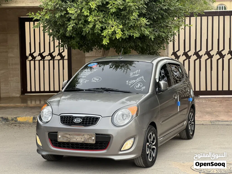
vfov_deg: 19.1
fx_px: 516
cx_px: 116
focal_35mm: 77
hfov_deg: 25.3
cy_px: 87
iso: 64
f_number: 2.8
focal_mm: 9
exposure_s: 1/121
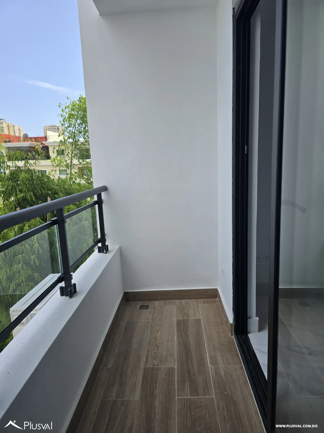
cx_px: 162
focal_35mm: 23
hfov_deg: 58.9
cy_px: 216
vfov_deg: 73.9
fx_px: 287
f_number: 1.7
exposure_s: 1/503
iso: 12
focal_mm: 6.3
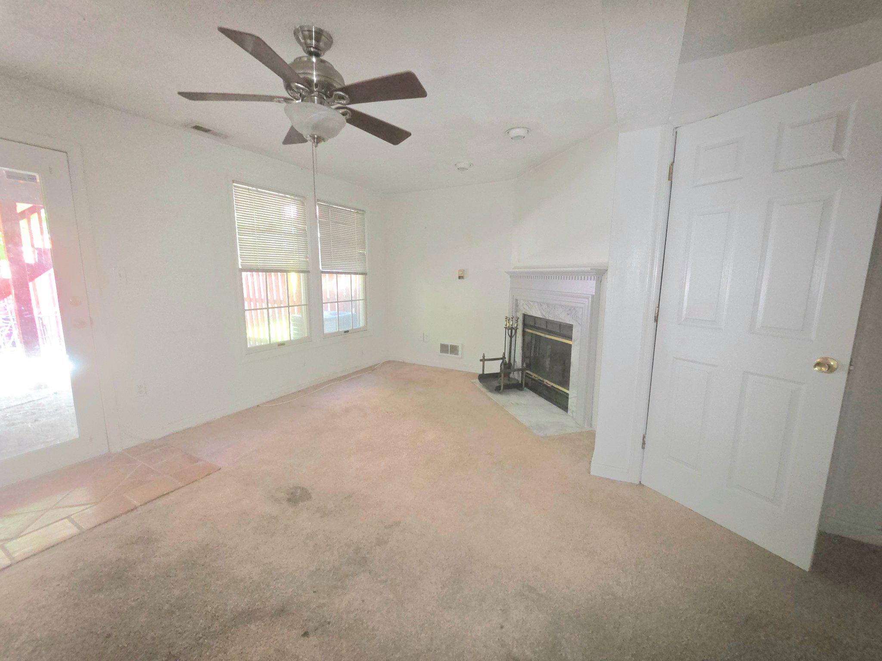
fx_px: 331
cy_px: 330
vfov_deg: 89.9
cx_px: 441
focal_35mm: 13
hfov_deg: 106.2
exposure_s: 1/30
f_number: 2.2
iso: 320
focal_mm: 2.2
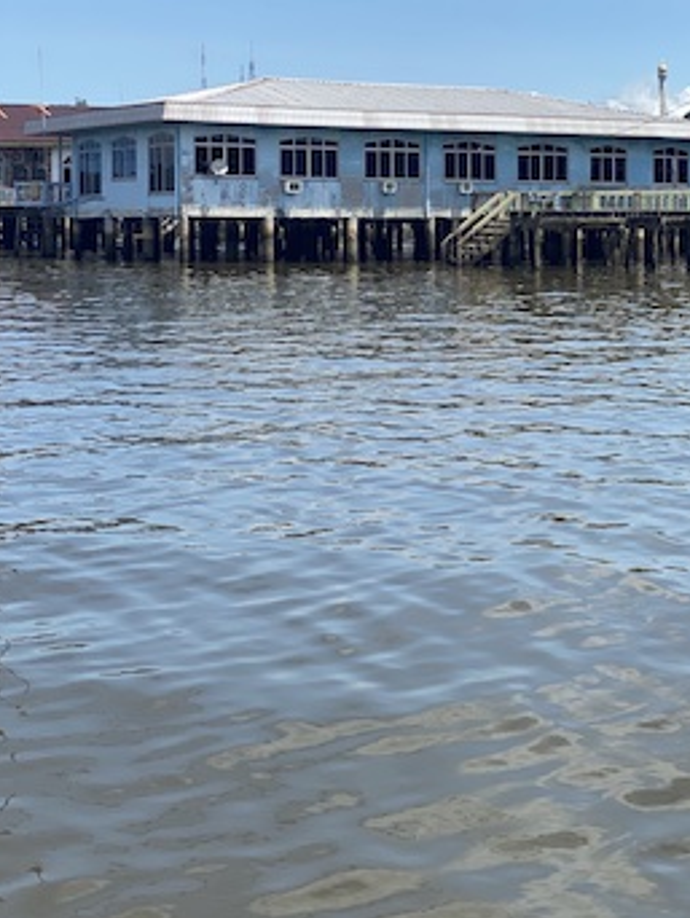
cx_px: 529
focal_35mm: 81
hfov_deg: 18.1
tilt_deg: -2.0
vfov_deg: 24.0
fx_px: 2150
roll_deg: -0.5
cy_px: 283
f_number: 2
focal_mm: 6
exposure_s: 1/1996
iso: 20
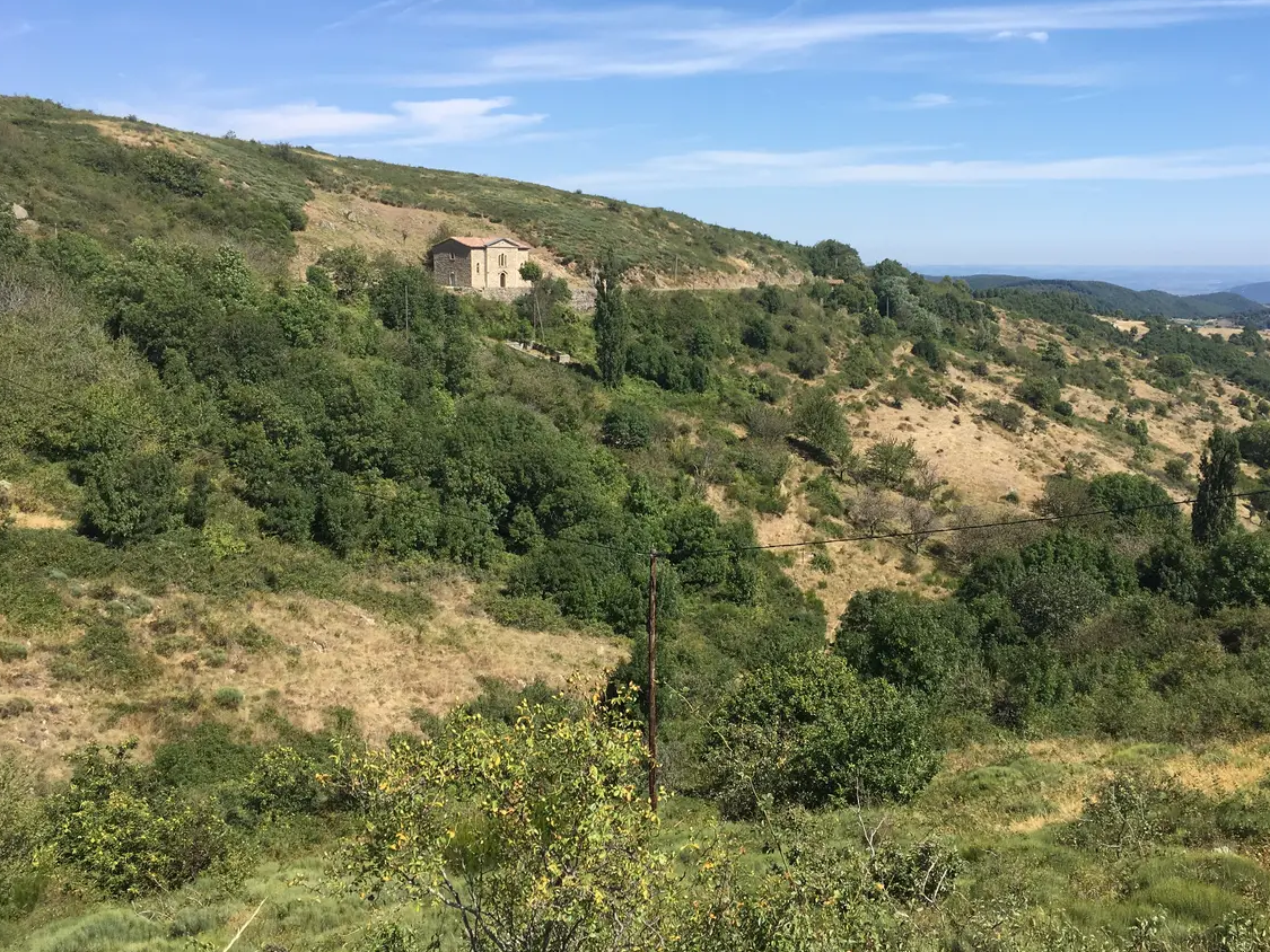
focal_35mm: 33
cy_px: 424
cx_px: 708
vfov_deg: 42.9
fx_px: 1211
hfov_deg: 55.2
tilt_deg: -9.1
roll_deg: -3.8
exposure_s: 1/1166
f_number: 2.2
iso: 25
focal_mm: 4.15
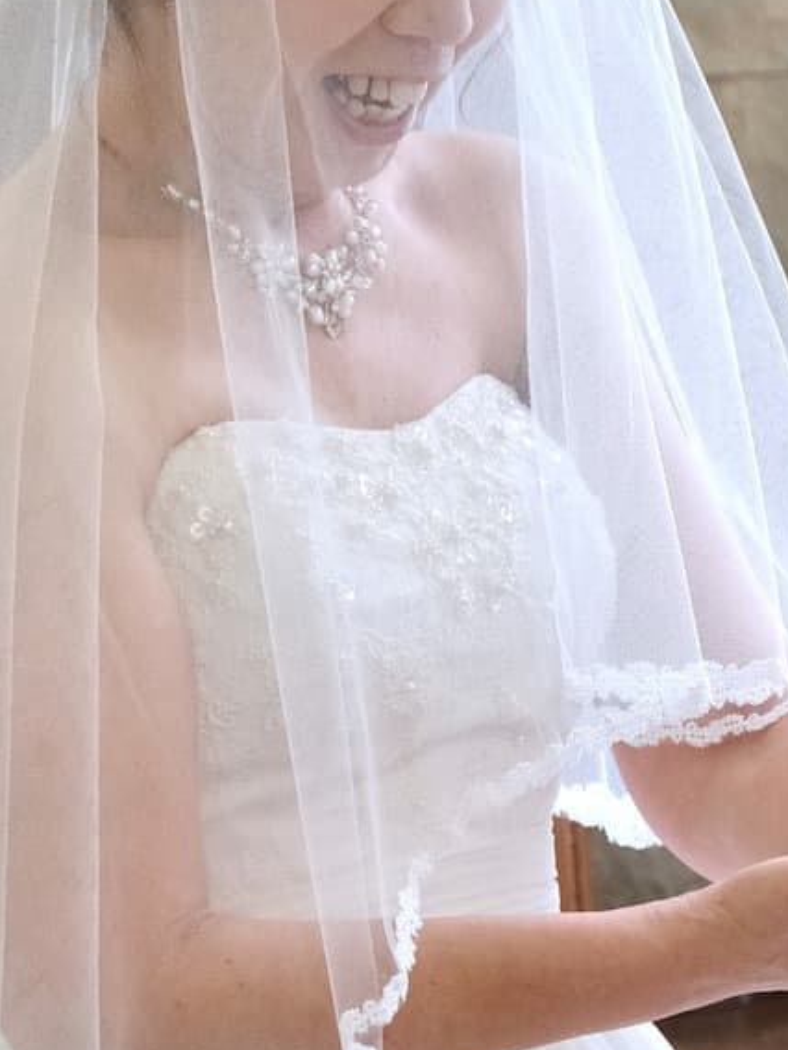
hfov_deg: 7.0
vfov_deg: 9.3
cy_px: 1087
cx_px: 797
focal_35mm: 212
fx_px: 6435
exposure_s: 1/160
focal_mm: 38.8
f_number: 5
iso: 1600
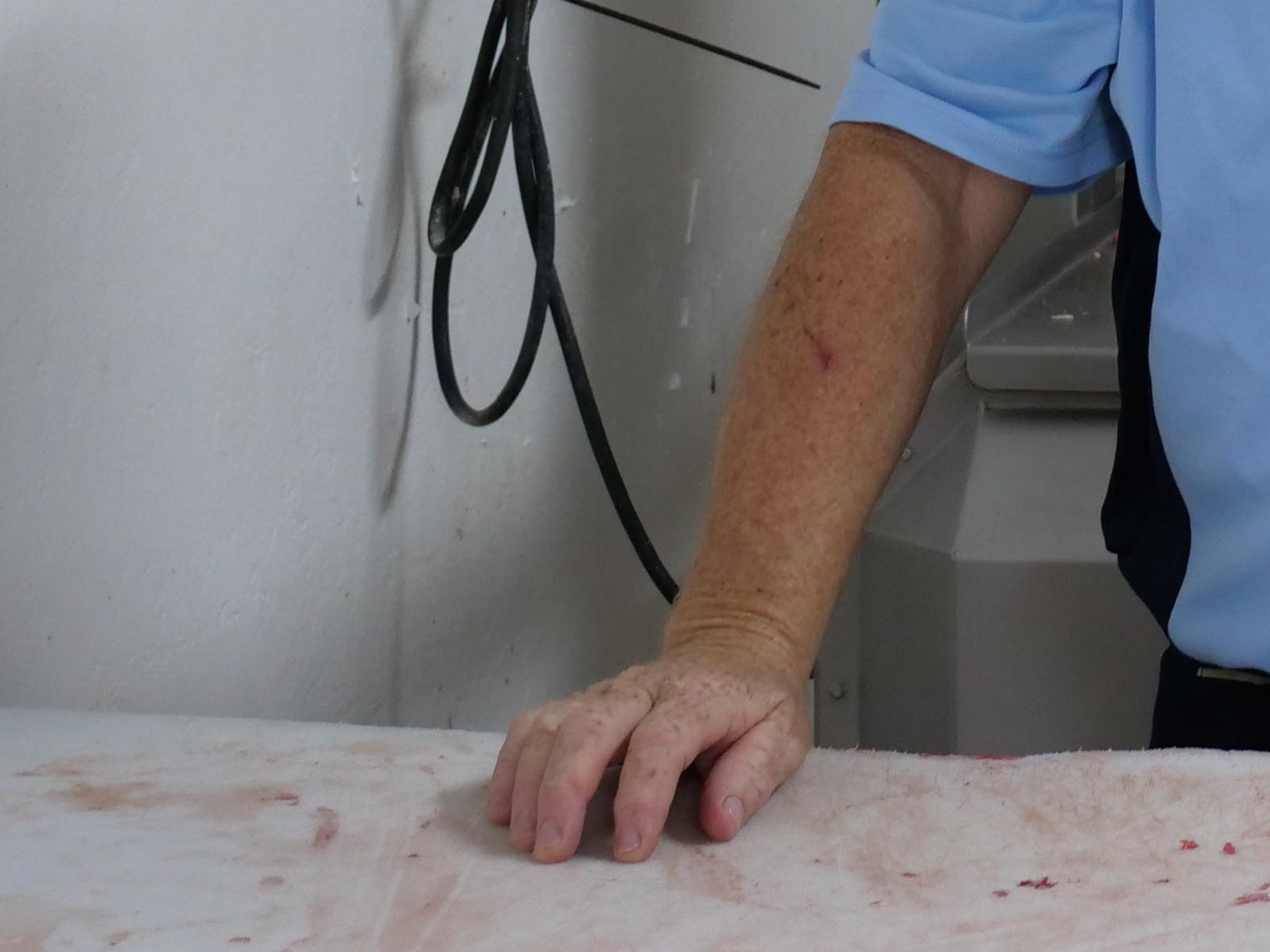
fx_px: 4365
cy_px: -469
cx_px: 1548
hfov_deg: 15.9
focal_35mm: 119
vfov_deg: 11.9
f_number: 2.8
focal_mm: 19
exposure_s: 1/60
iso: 640
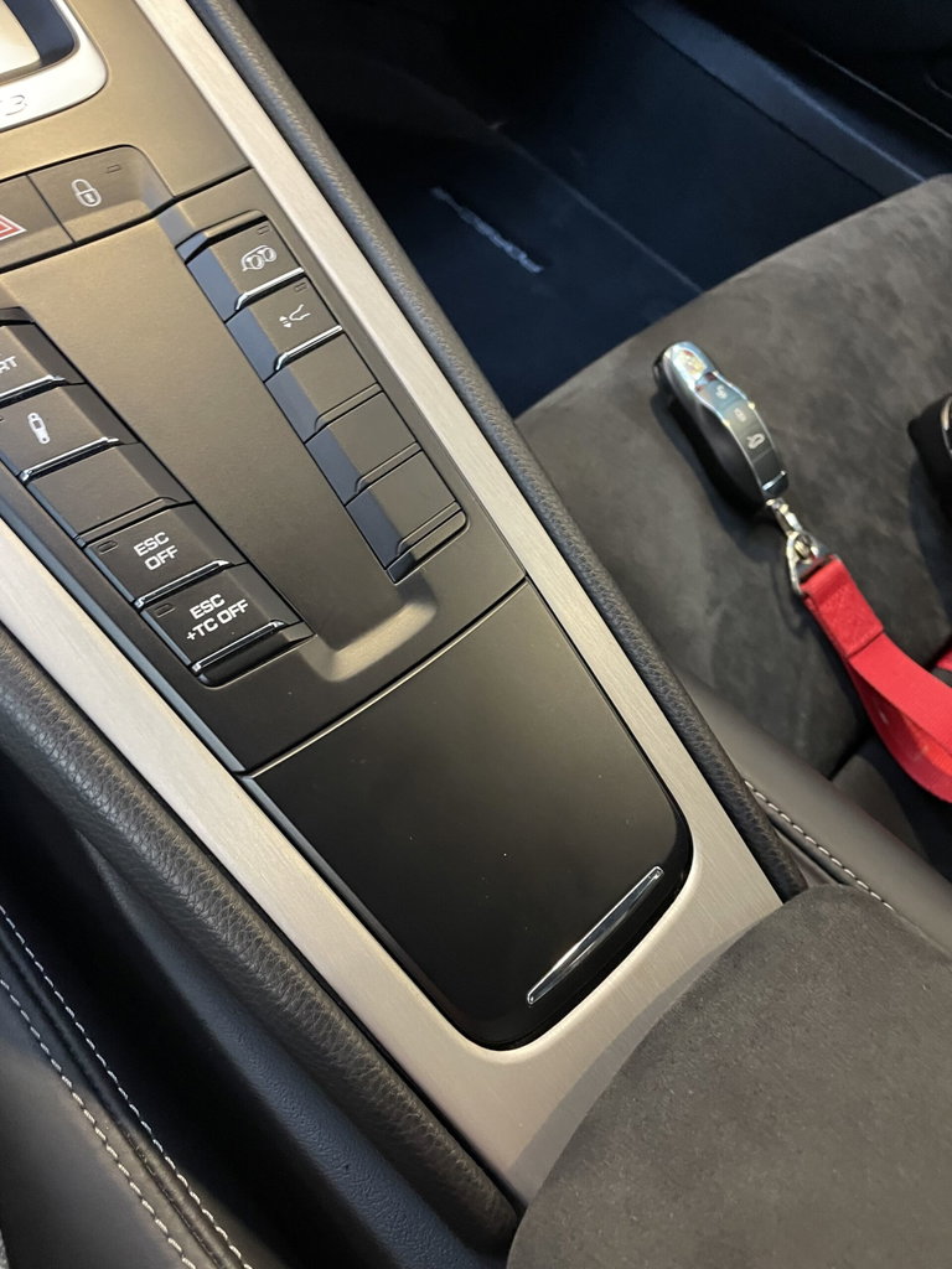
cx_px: 476
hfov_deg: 53.1
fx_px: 953
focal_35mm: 26
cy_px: 634
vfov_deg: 67.3
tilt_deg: -55.7
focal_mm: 4.2
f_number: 1.6
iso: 640
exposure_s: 1/25
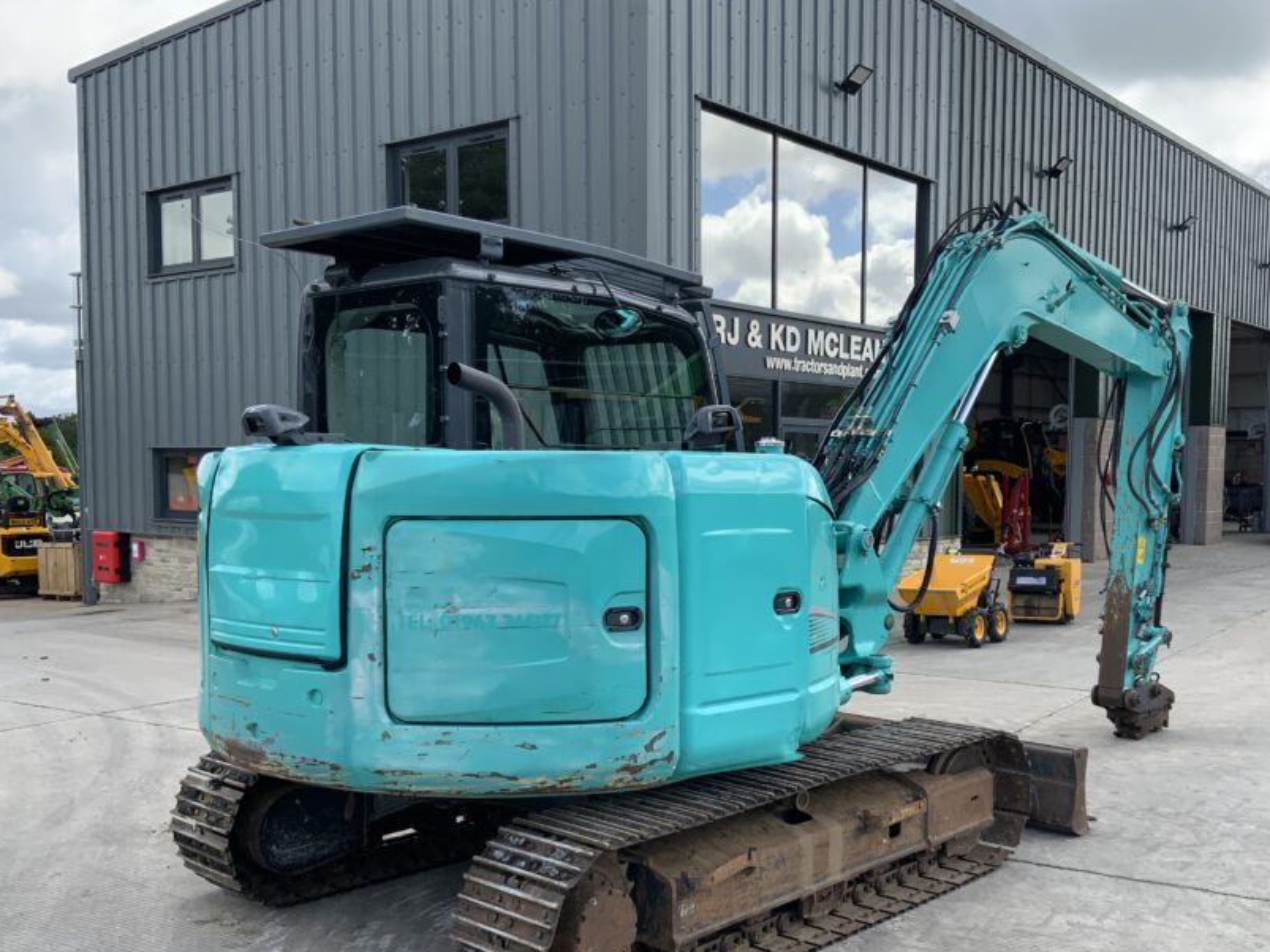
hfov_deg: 49.9
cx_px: 739
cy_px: 566
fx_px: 1357
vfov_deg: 38.5
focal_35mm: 37
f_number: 1.8
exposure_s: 1/642
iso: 16
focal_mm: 3
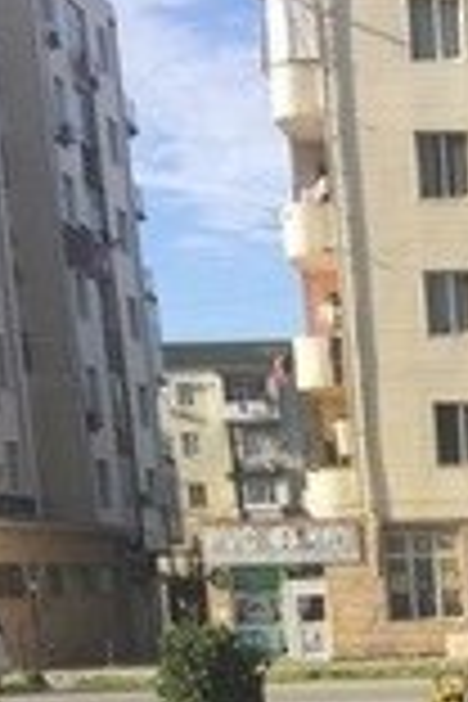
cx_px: 747
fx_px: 1872
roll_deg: +1.5
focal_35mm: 96
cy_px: 1071
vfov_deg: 18.6
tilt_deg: -15.3
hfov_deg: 13.3
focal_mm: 4.15
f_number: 2.2
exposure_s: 1/989
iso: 32
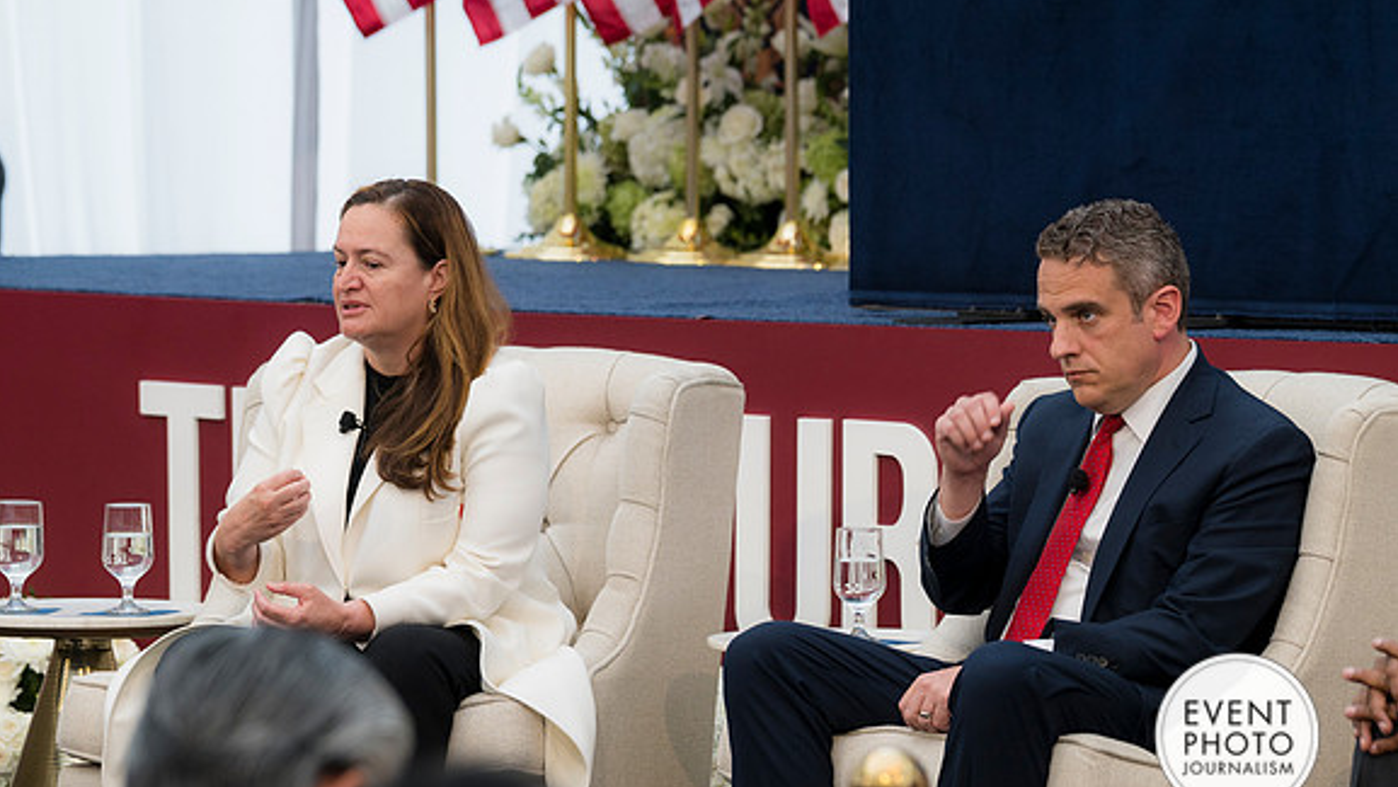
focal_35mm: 183
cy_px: 429
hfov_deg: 11.8
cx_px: 698
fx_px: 6786
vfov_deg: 6.6
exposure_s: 1/160
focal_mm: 116
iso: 200
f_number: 4
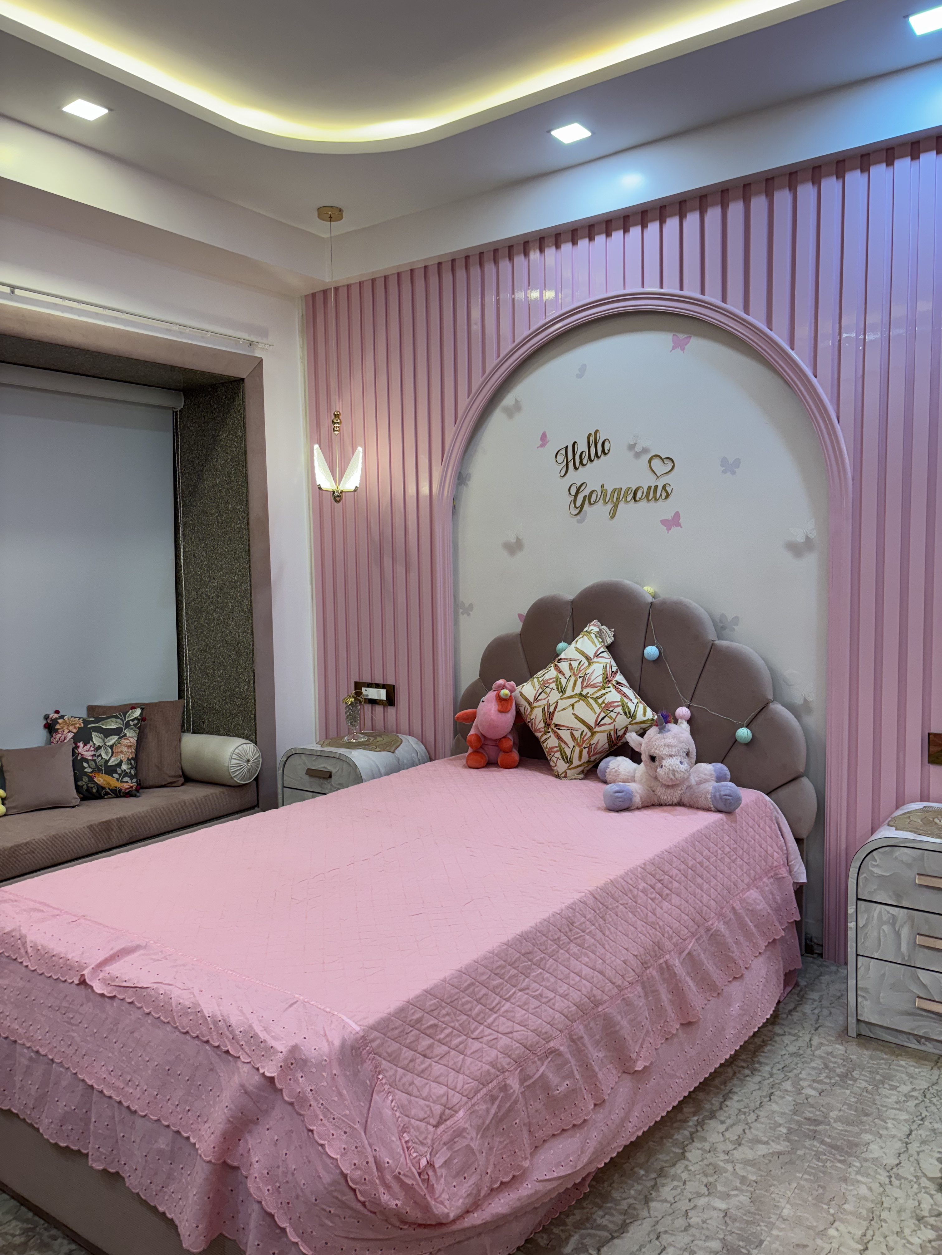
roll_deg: +0.3
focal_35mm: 26
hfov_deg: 53.1
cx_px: 471
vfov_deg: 67.3
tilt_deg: -5.3
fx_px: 943
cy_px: 628
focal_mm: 5.96
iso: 64
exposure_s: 1/100
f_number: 1.6
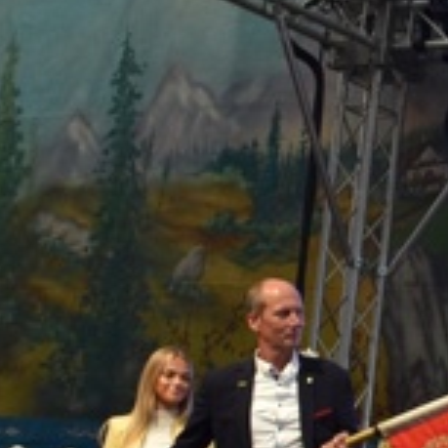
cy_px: 360
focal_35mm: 134
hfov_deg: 12.5
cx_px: 650
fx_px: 1962
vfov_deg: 13.0
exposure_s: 1/160
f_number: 6.3
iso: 400
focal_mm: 28
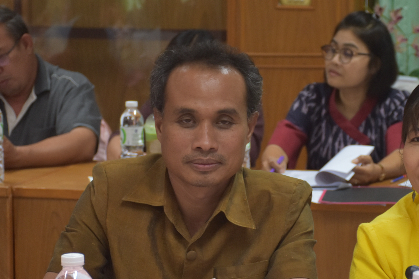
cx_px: 305
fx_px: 1443
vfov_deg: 11.0
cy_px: 221
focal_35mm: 124
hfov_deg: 16.5
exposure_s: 1/60
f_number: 4.8
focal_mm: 52
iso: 500
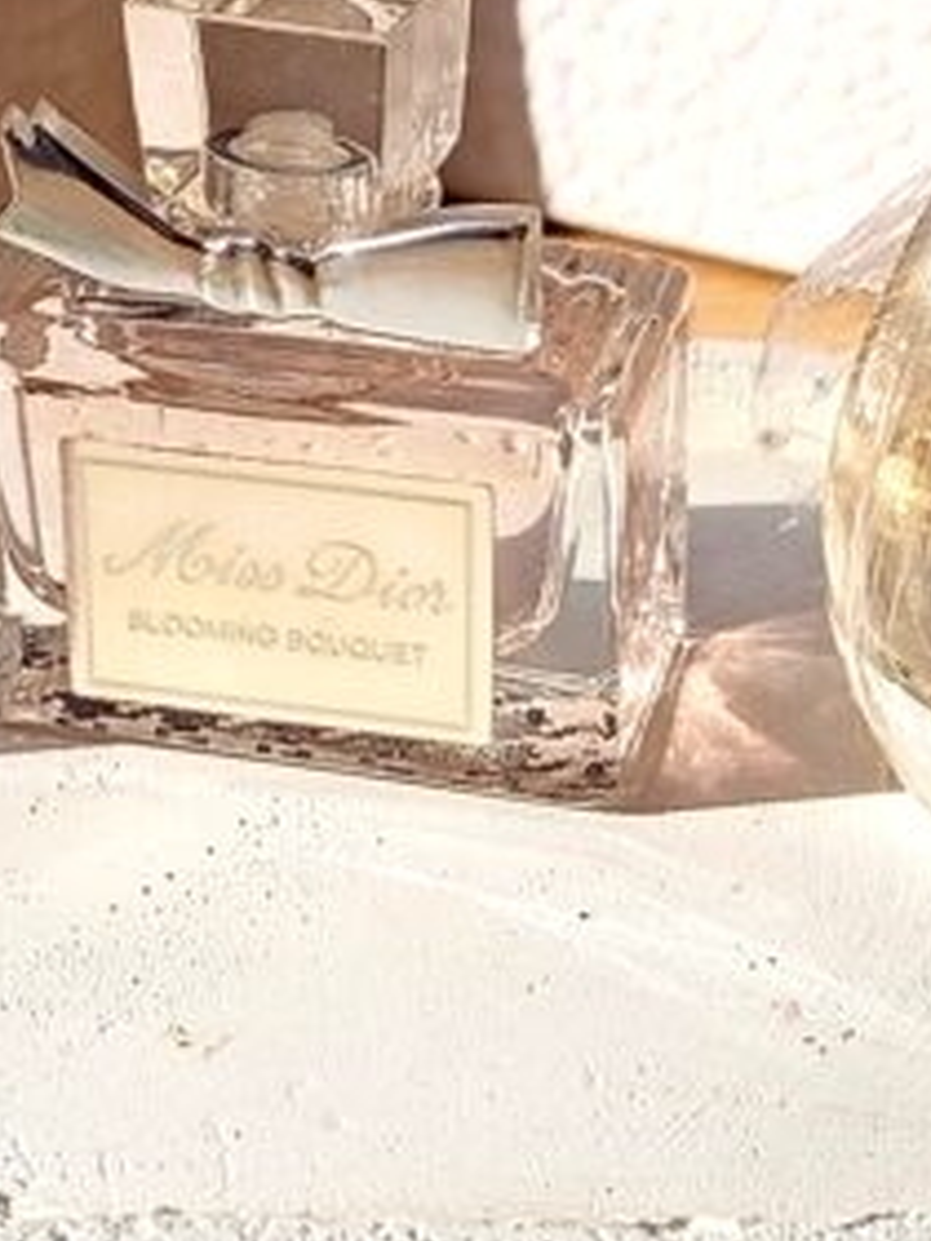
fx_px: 4411
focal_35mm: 123
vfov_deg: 16.0
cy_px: 514
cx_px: 288
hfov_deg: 12.0
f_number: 1.7
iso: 50
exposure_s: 1/843
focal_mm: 5.24
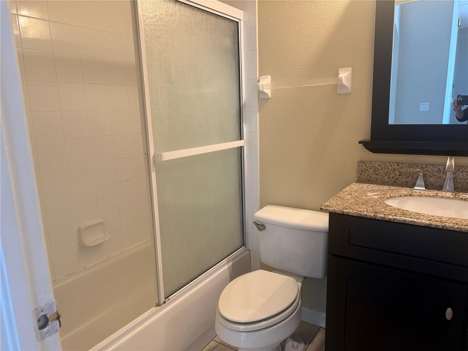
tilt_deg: -10.6
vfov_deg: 56.8
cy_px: 176
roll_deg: +1.5
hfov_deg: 71.6
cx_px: 234
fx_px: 324
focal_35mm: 24
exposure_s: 1/60
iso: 320
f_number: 1.78
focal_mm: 6.76
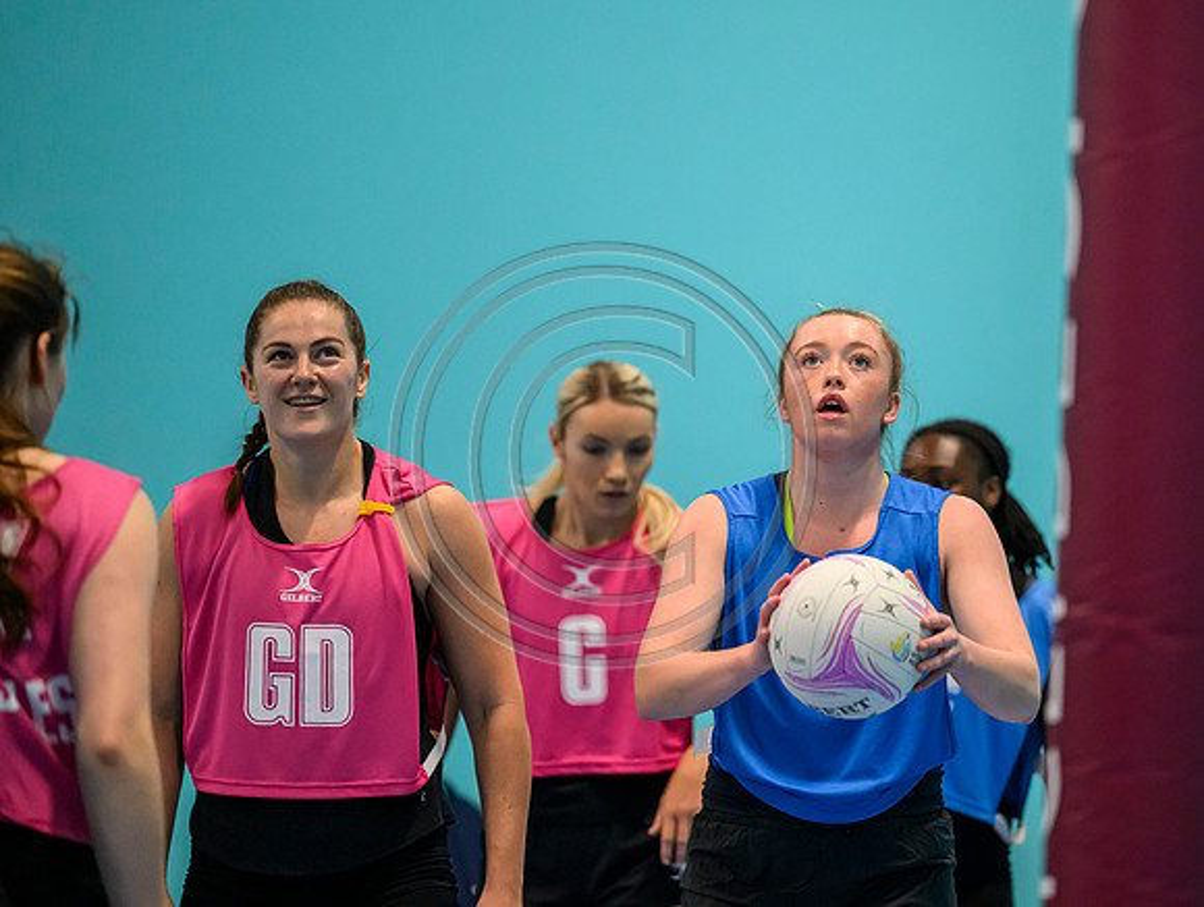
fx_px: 8708
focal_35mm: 250
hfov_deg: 7.9
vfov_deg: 6.0
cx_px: 784
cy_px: 385
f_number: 2.8
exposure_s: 1/1000
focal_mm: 200
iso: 8000
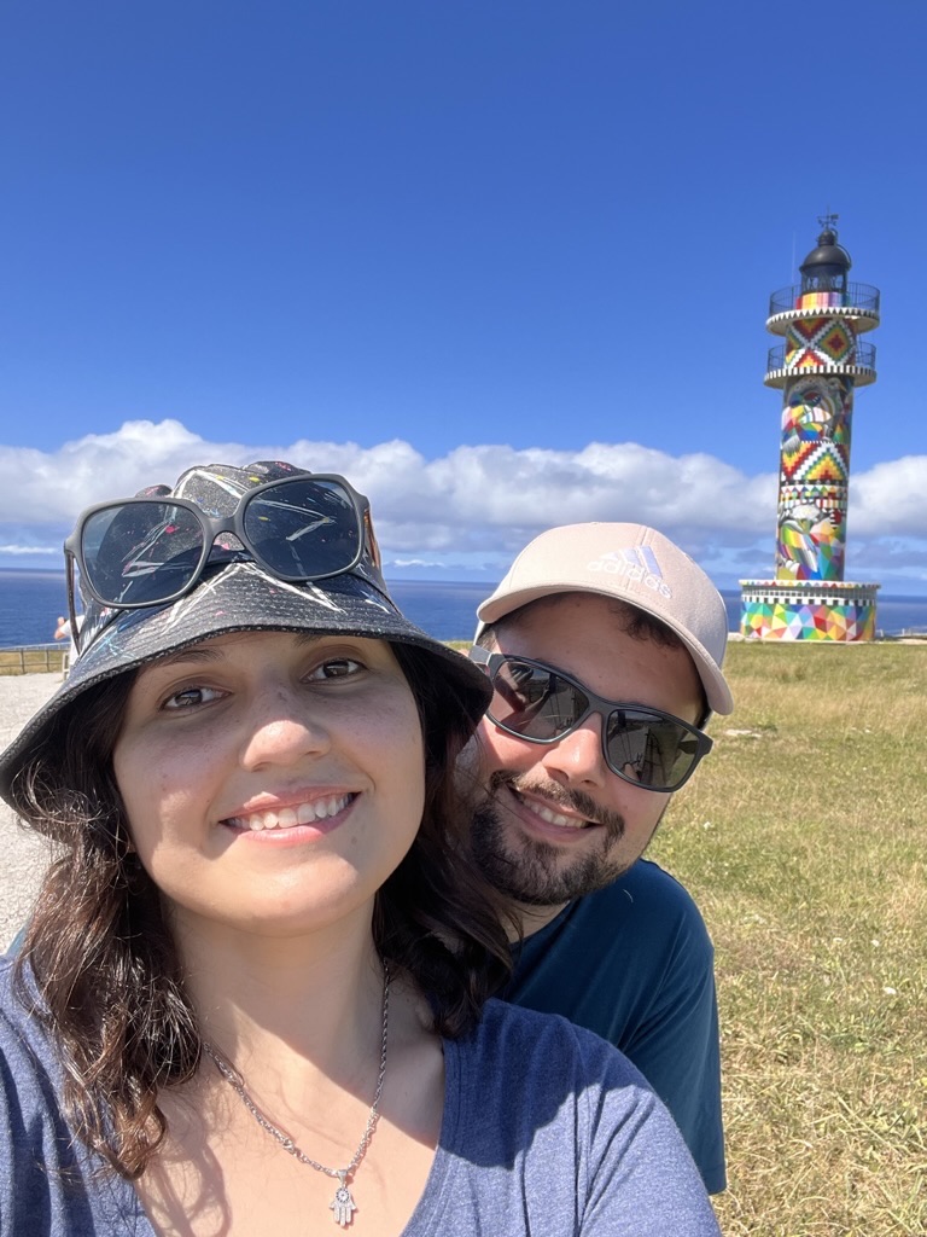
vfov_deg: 60.0
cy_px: 618
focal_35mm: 30
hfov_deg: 46.8
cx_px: 464
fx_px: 1071
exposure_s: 1/535
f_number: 2.2
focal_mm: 2.71
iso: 32
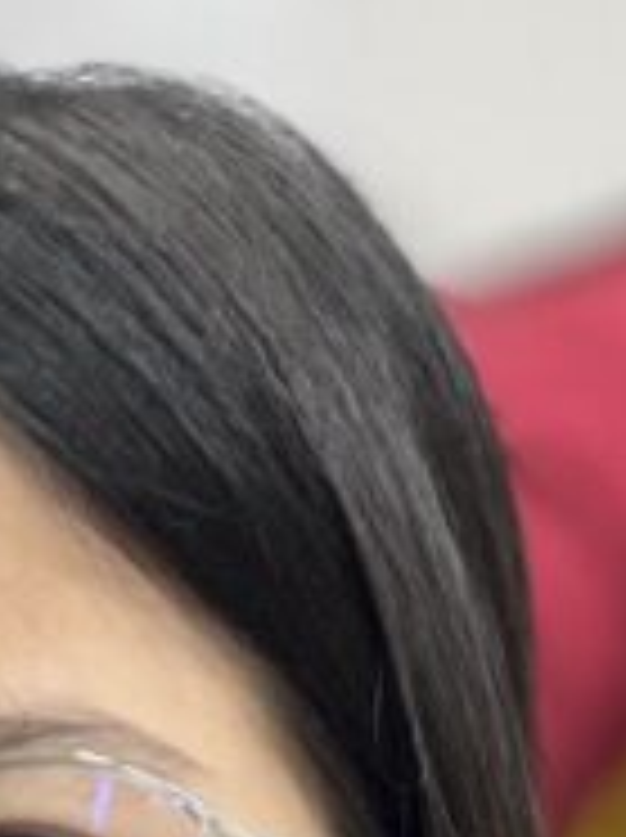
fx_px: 13341
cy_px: 2986
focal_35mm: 552
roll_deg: -3.3
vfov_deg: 3.5
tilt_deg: -13.1
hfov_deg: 2.7
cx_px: -284
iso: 125
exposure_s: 1/50
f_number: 2.8
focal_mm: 9
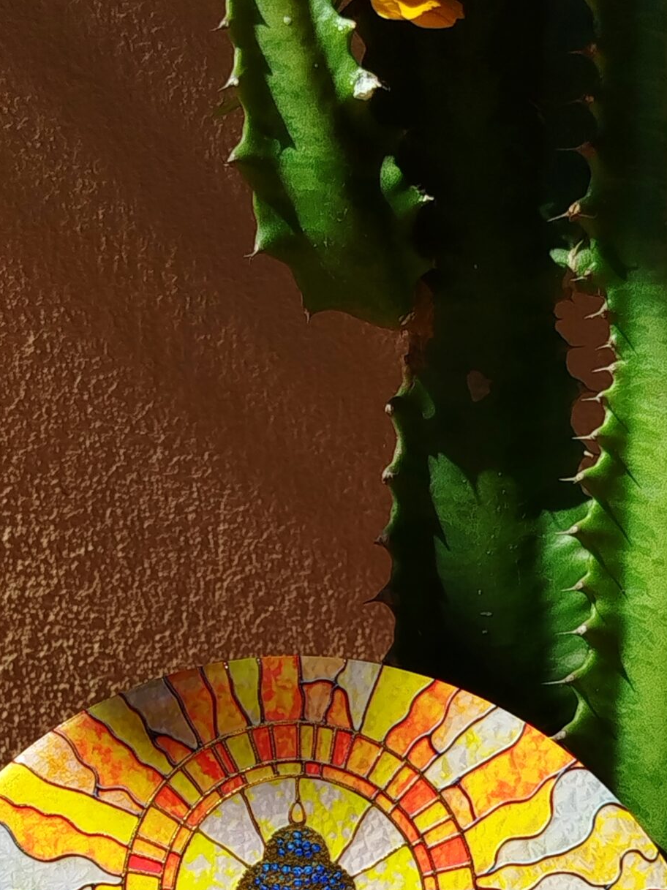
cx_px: 301
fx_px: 2596
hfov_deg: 14.6
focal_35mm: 101
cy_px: 911
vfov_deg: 18.9
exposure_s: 1/1200
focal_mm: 5.31
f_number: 1.7
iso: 50
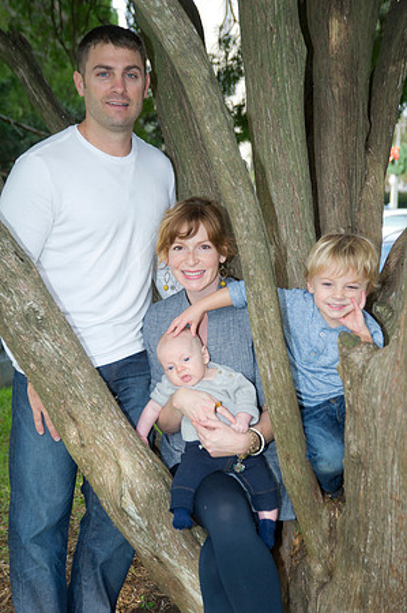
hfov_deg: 24.6
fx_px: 935
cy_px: 306
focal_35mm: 55
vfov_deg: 36.3
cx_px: 204
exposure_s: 1/250
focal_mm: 55
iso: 320
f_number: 4.5
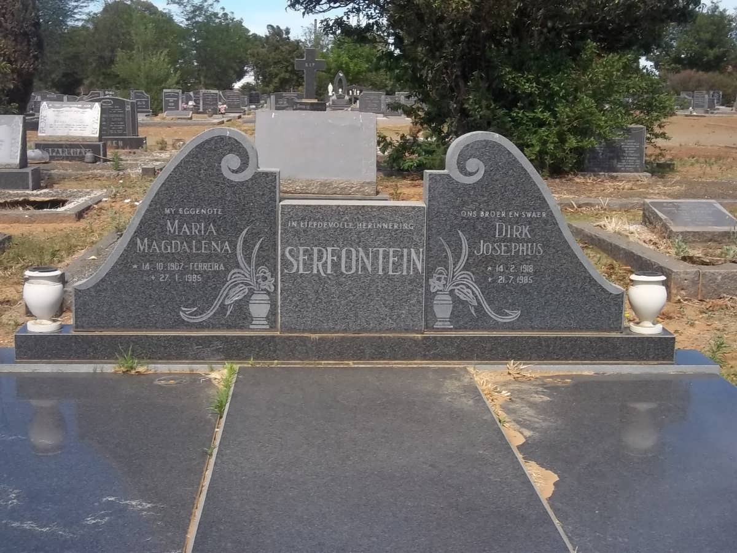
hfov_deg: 38.2
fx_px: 1065
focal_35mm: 50
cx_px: 368
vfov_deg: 29.1
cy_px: 276
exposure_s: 1/200
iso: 80
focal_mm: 8.8
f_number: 7
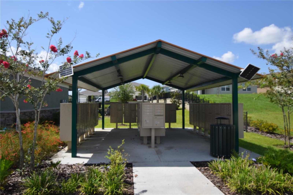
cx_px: 146
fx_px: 195
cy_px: 98
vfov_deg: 53.1
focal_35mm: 24
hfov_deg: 73.8
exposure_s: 1/400
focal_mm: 16
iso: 200
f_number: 10
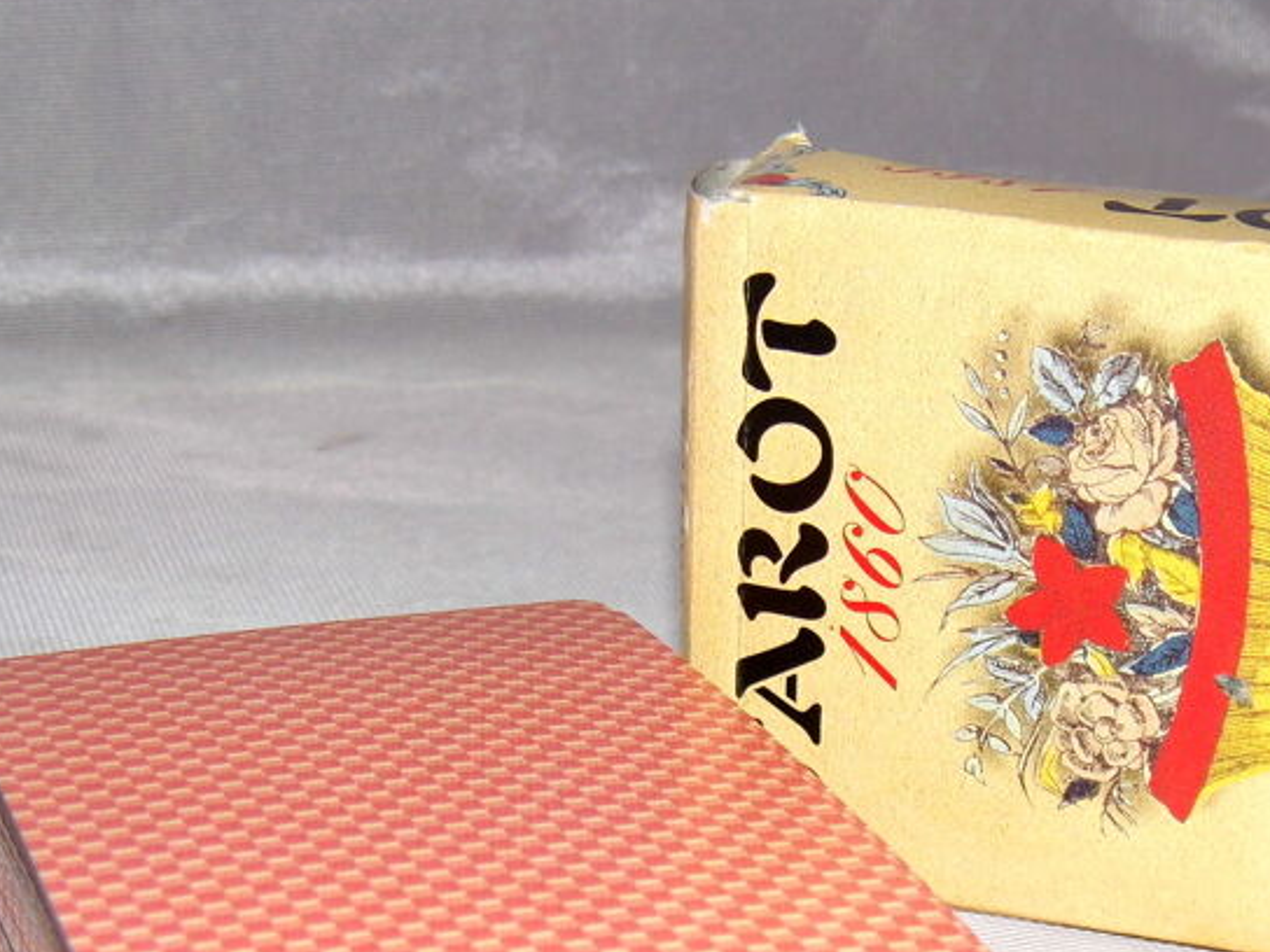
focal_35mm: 79
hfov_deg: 24.5
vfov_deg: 18.4
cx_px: 943
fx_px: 2898
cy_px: 859
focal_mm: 7.7
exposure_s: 1/60
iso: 100
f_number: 3.5
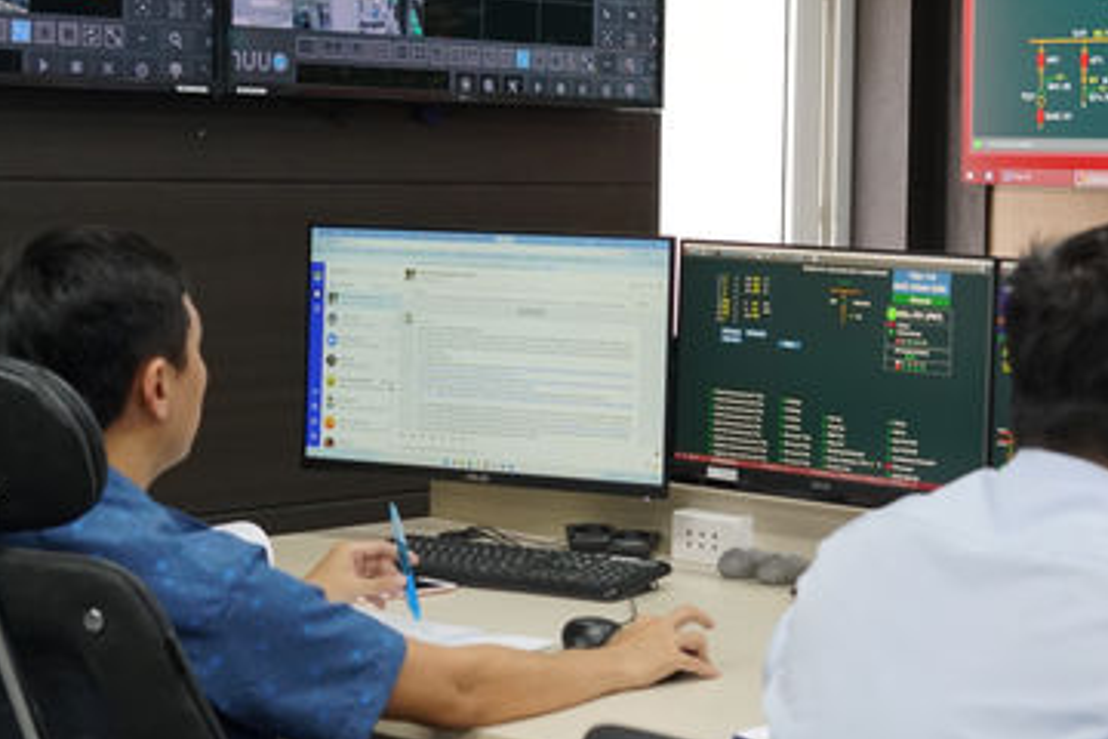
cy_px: 219
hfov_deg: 23.6
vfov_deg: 16.0
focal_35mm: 85
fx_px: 2616
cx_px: 853
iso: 1250
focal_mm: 34
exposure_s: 1/160
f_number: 4
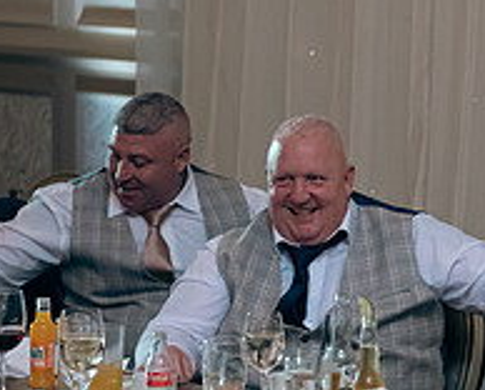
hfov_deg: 9.7
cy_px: 256
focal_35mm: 196
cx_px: 550
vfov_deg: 7.9
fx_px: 2819
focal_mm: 70
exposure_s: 1/160
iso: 1000
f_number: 3.5
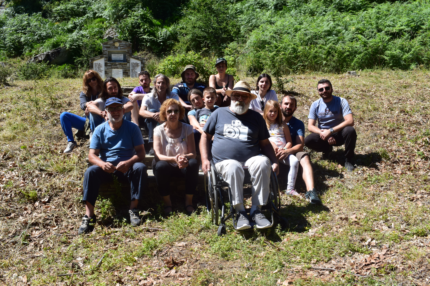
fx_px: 430
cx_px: 215
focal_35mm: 36
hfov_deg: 53.1
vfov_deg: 36.9
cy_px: 143
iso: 400
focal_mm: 24
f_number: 11
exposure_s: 1/500
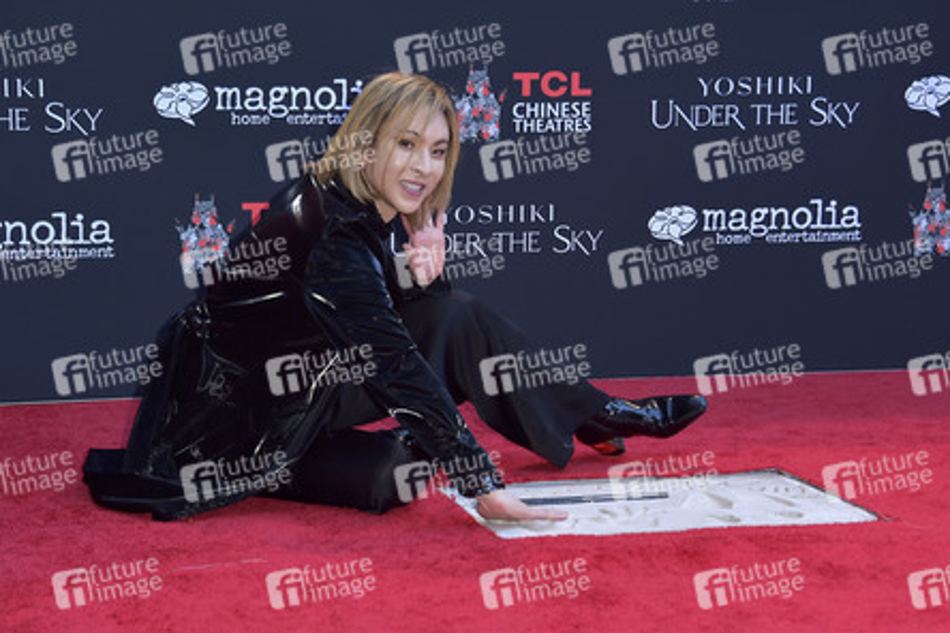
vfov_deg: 18.7
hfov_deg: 27.7
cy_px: 316
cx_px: 477
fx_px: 1926
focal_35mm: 73
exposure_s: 1/250
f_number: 6.3
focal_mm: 72
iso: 400
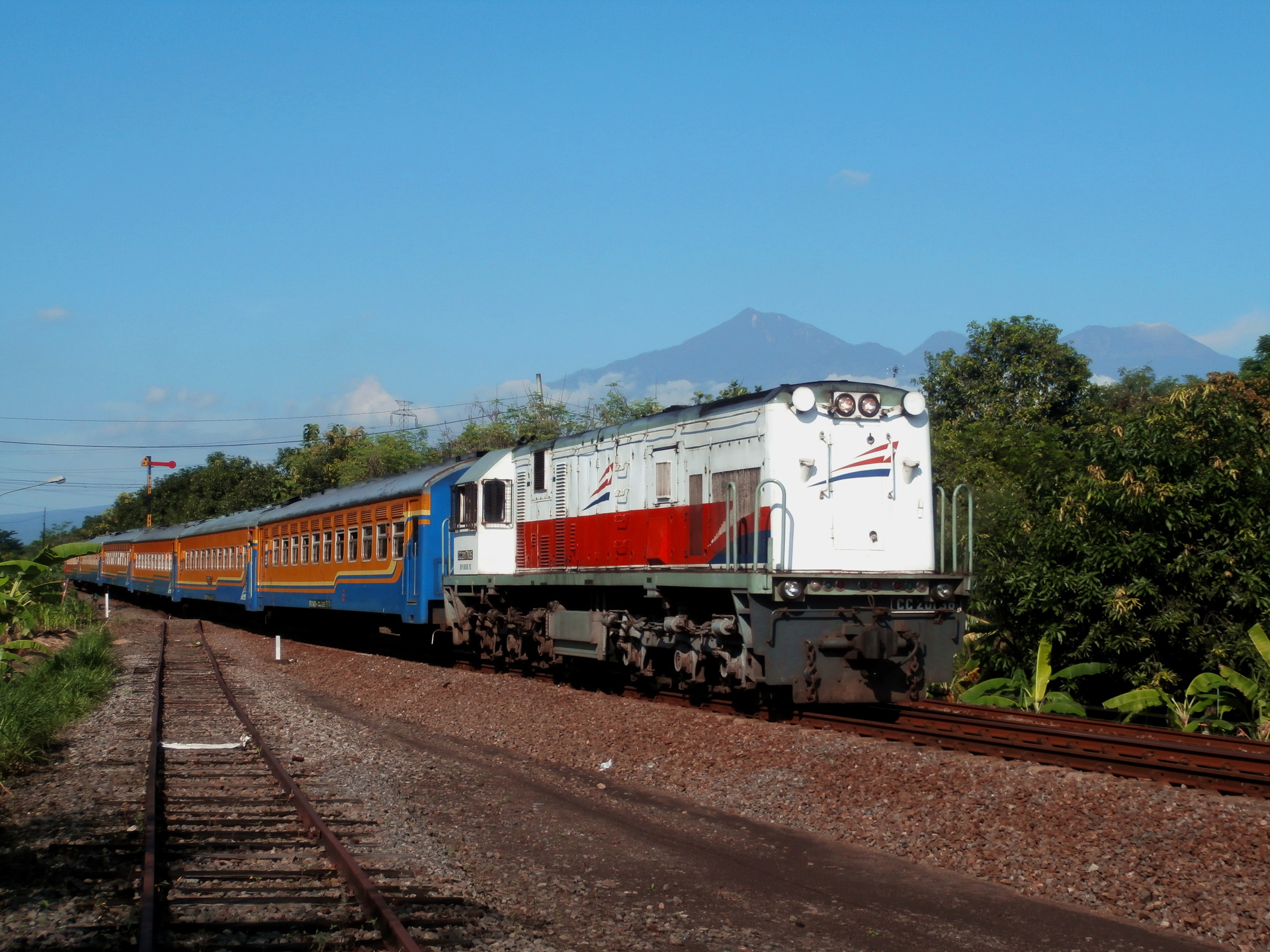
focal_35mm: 57
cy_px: 476
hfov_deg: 33.8
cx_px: 635
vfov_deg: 25.7
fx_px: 2091
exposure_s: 1/640
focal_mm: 10.11
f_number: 4.5
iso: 100
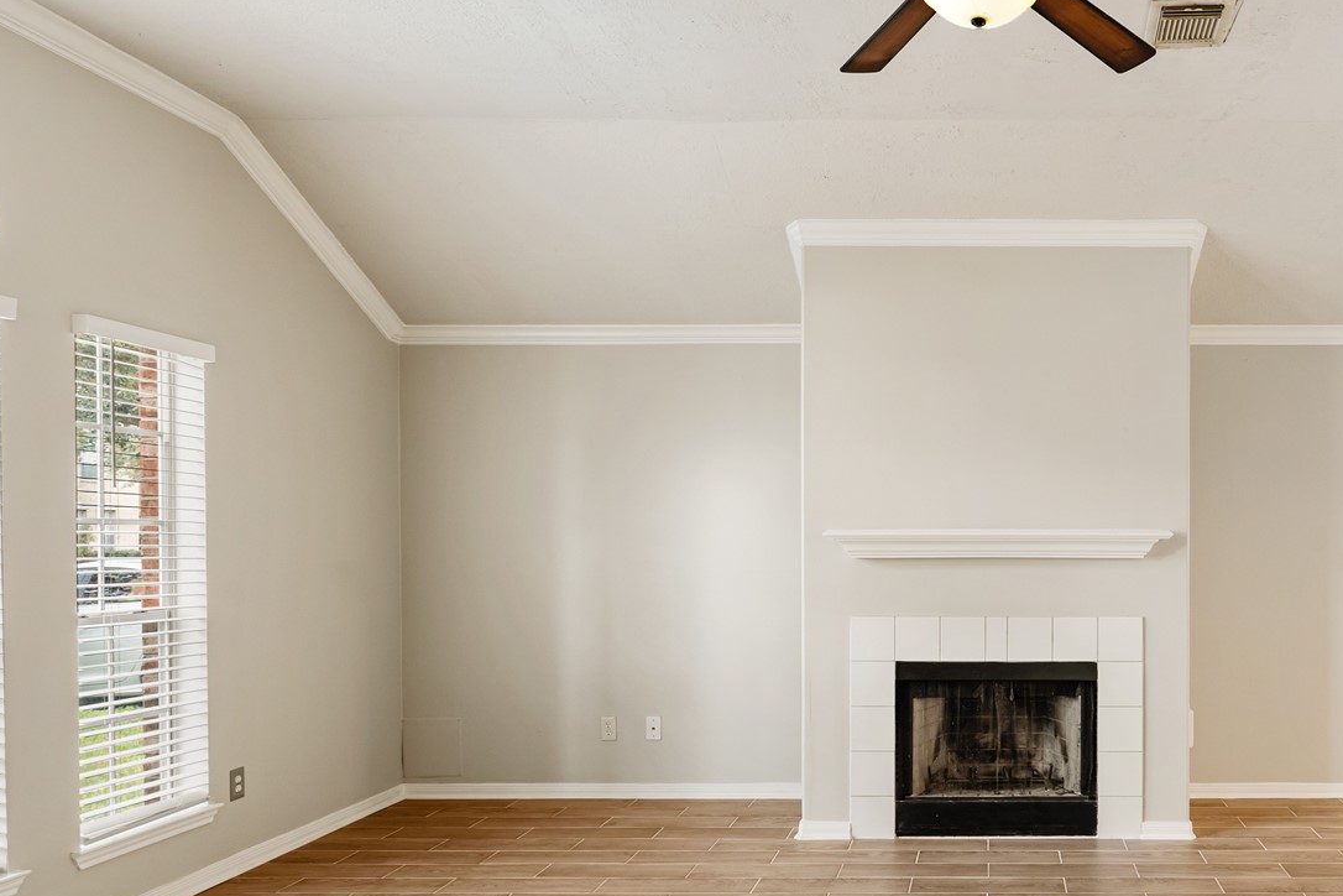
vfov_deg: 46.0
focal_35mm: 28
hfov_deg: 61.6
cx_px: 1018
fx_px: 1044
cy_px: 553
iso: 100
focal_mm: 14
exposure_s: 5
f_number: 9
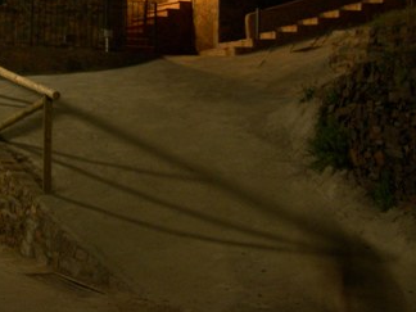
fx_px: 901
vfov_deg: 19.1
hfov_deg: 25.5
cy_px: 5
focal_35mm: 75
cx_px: 77
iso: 200
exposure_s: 2
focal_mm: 7.8
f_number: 2.8
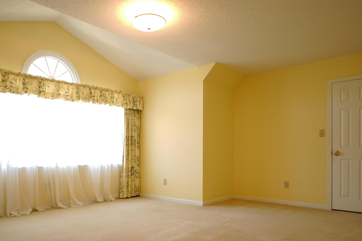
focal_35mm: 28
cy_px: 153
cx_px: 160
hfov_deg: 65.3
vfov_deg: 45.9
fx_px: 282
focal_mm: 20
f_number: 1.8
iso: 80
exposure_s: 1/50
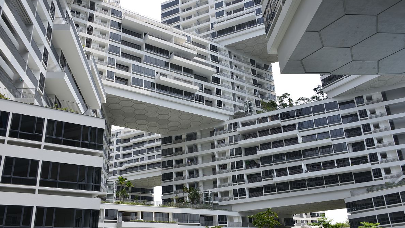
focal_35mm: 34
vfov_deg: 34.6
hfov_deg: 58.0
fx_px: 365
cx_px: 204
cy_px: 111
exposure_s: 1/160
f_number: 7.1
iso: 100
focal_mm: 32
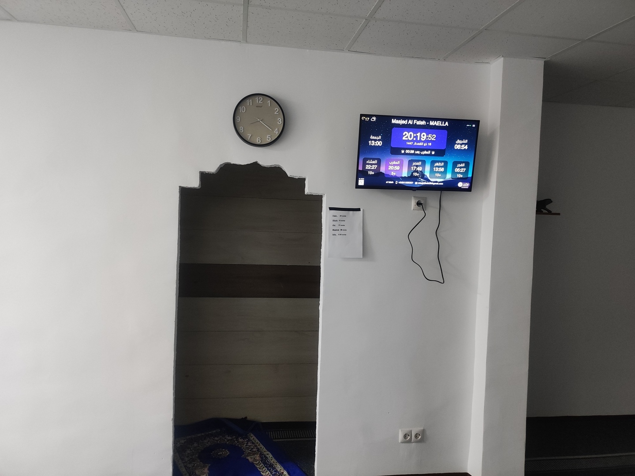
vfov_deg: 54.9
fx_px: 459
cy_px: 238
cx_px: 318
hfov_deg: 69.4
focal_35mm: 25
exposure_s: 1/33
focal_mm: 4.7
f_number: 1.79
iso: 1332
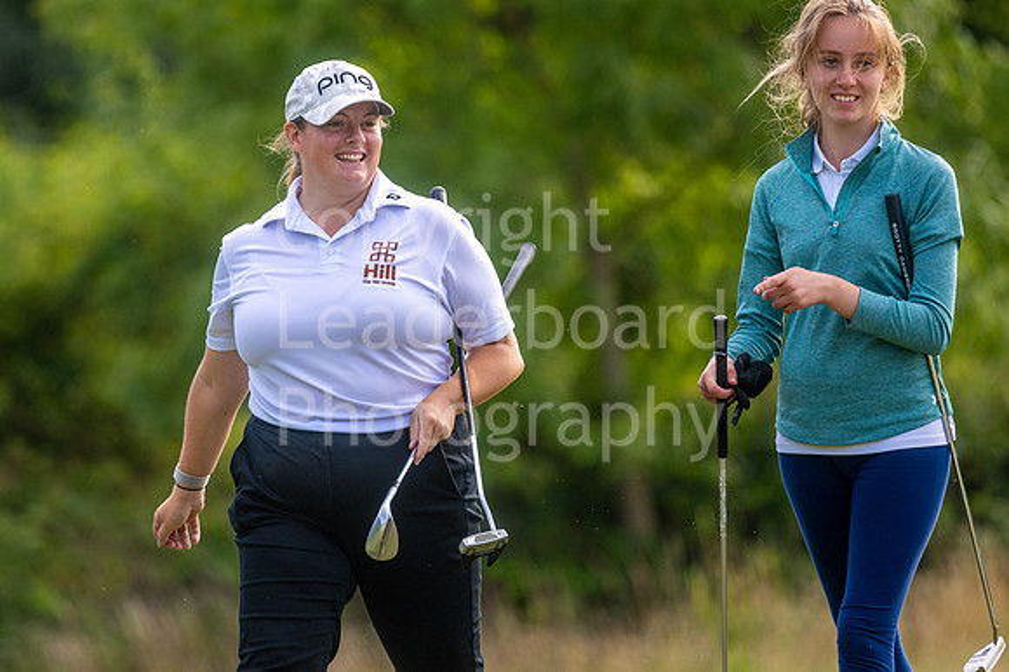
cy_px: 294
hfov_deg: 3.9
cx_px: 422
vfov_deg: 2.6
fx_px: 14660
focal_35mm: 523
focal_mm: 300
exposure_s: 1/1600
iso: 200
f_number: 4
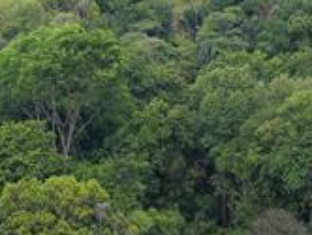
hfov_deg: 13.3
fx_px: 1336
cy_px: 690
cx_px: 137
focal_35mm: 148
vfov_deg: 8.5
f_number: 1.8
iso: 100
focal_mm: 8.67
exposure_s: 1/1000
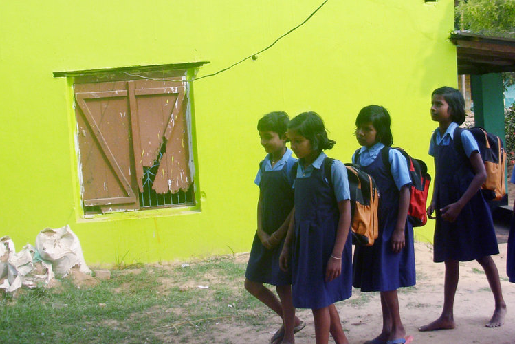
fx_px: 773
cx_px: 295
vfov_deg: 24.9
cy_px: 110
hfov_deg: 36.8
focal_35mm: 54
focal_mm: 6.3
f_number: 2.9
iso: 50
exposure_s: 1/558
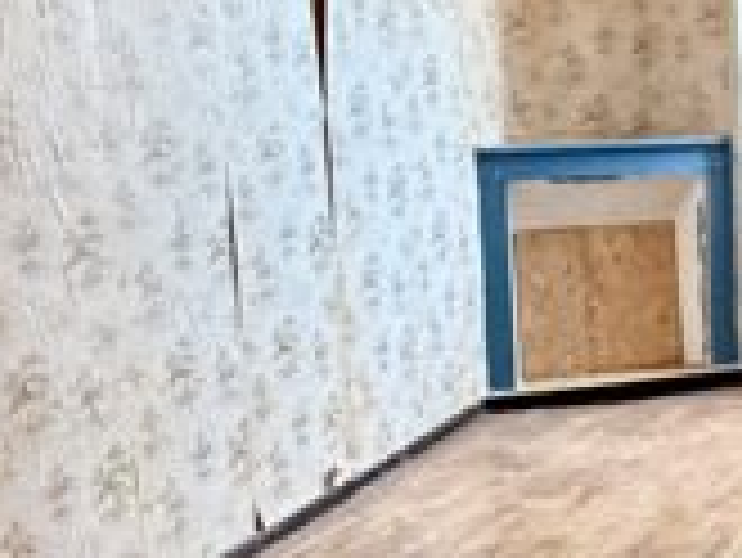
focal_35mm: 68
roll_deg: +3.2
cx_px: 711
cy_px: 324
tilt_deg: -10.1
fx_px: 1459
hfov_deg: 27.2
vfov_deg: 21.6
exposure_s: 1/60
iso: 500
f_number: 2.2
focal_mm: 2.22
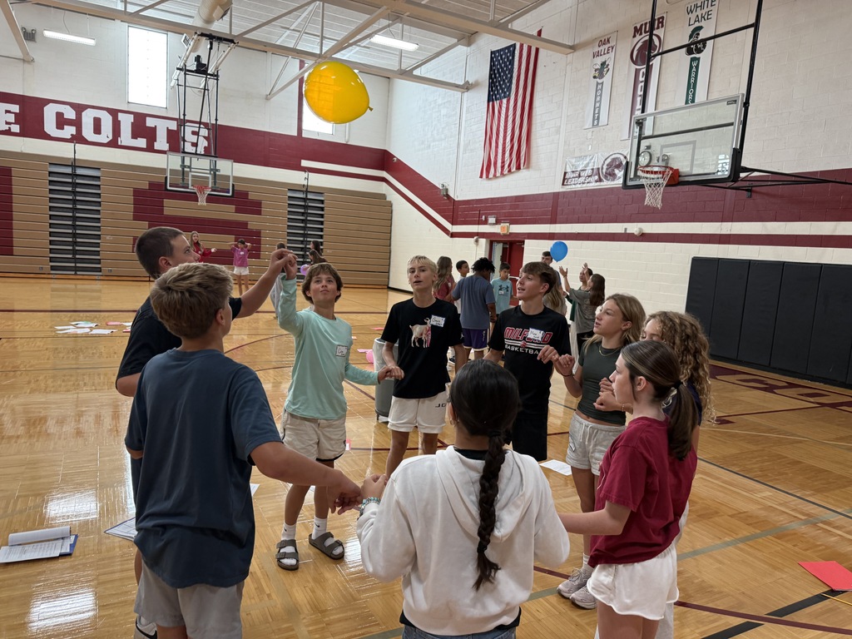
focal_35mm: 24
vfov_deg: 56.8
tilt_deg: -7.7
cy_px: 320
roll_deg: +0.1
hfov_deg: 71.6
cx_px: 426
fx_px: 591
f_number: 1.78
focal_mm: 6.76
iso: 200
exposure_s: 1/120
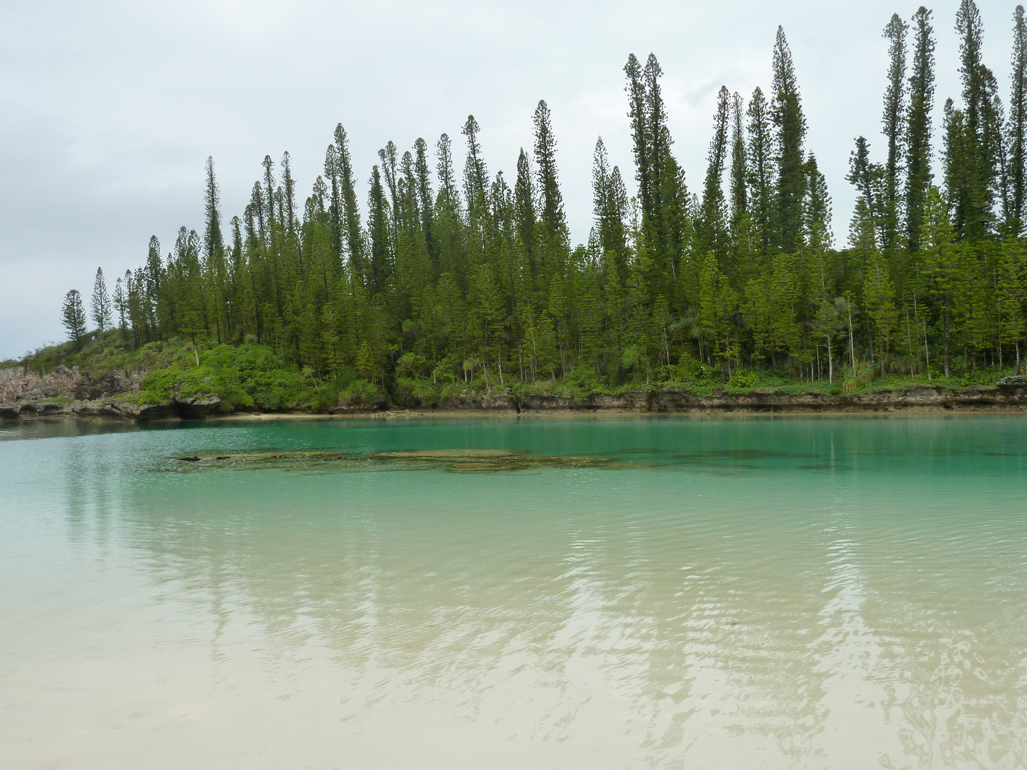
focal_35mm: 35
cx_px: 514
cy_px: 385
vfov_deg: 40.7
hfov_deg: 52.6
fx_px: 1038
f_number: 3.5
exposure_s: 1/125
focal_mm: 5.7
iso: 125
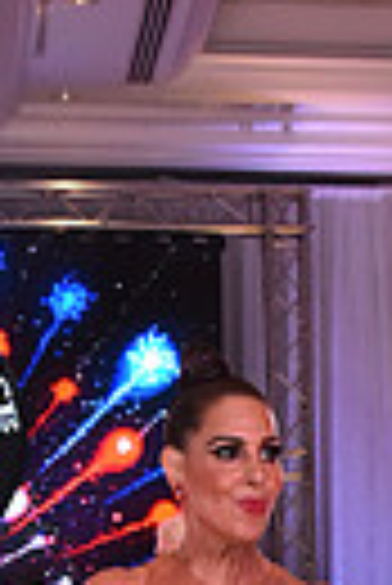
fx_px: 2769
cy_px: 860
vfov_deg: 11.6
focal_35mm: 170
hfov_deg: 8.0
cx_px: 511
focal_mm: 38
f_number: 6.3
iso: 2500
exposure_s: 1/320
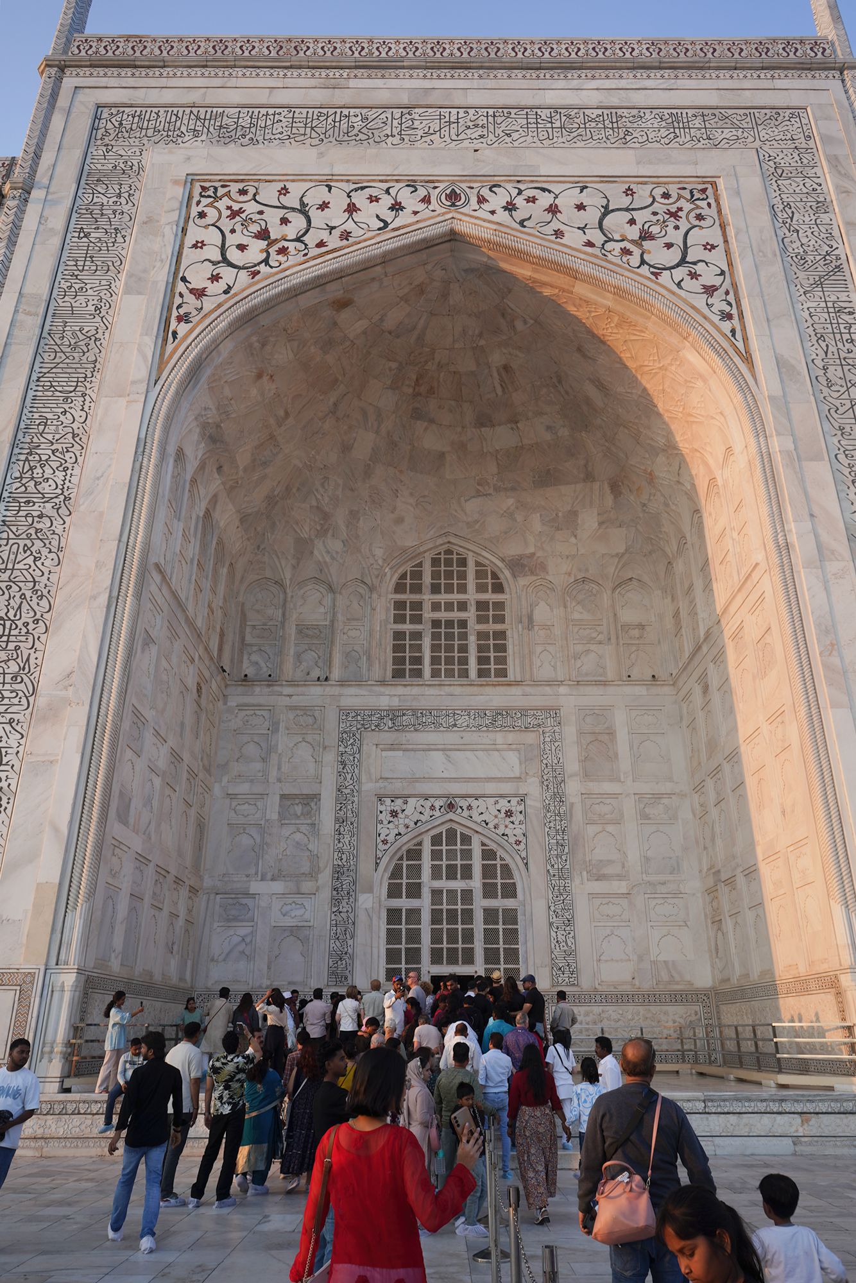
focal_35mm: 24
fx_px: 856
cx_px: 428
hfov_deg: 53.1
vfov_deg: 73.7
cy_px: 642
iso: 100
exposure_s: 1/100
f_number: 7.1
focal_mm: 24
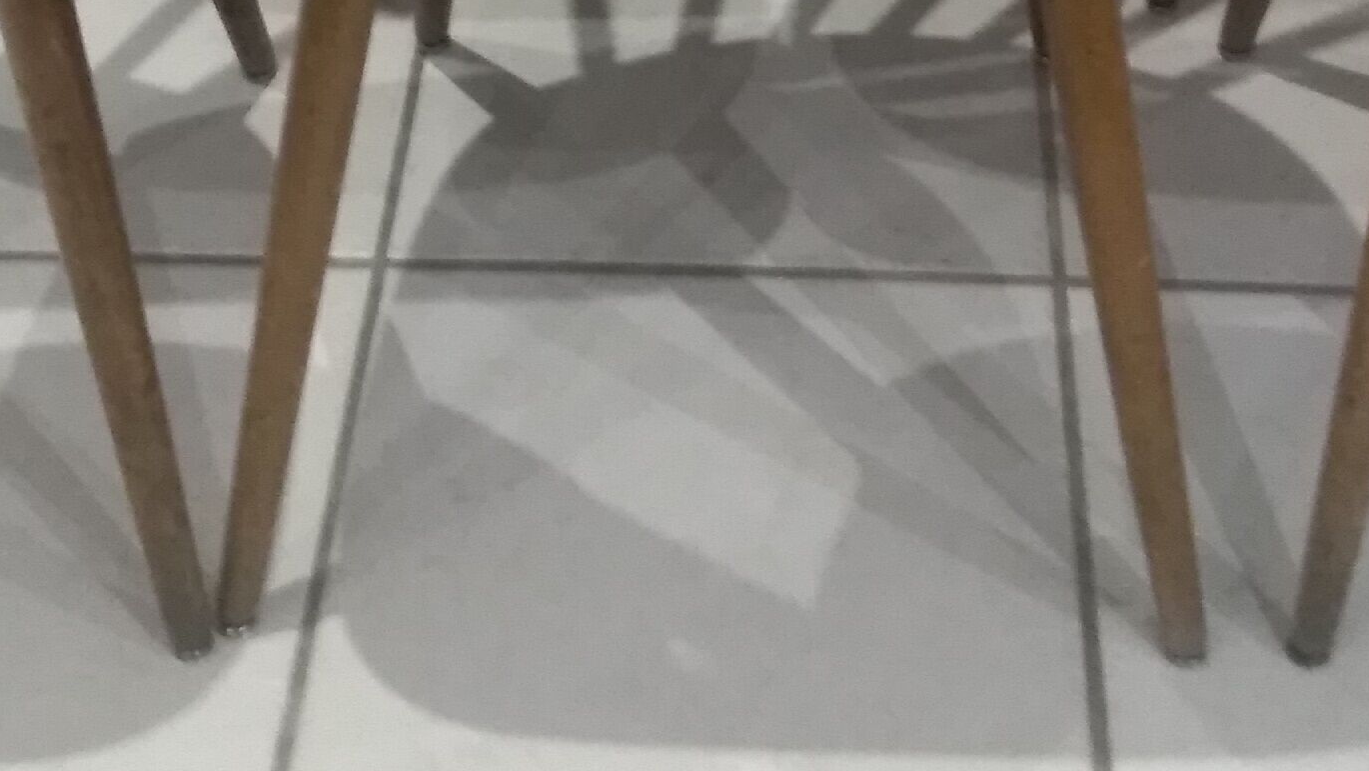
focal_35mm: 86
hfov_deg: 24.7
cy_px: -397
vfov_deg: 13.3
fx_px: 3122
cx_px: 575
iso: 754
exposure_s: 1/20
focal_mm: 3.54
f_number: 2
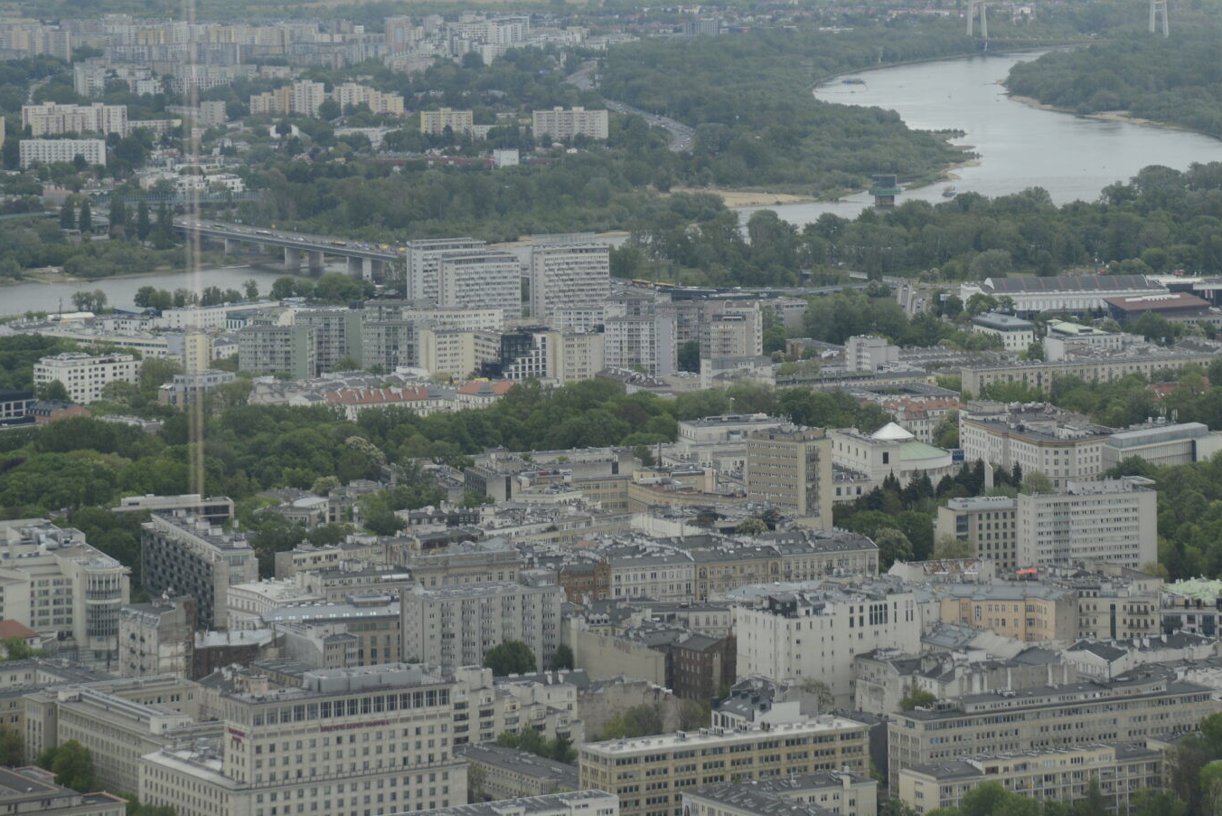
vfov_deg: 8.5
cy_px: 144
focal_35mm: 161
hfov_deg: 12.7
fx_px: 5466
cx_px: 979
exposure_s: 1/1600
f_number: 5.6
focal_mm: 85
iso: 500
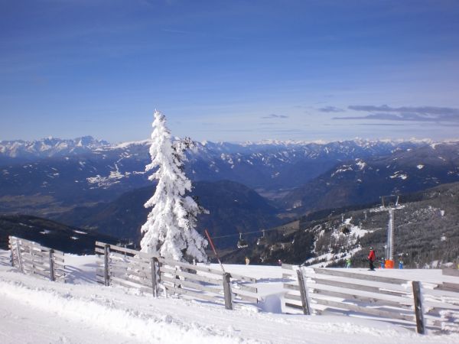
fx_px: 477
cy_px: 172
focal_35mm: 36
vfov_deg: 39.7
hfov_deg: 51.4
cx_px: 230
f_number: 4.6
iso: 100
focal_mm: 6.3
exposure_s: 1/2000
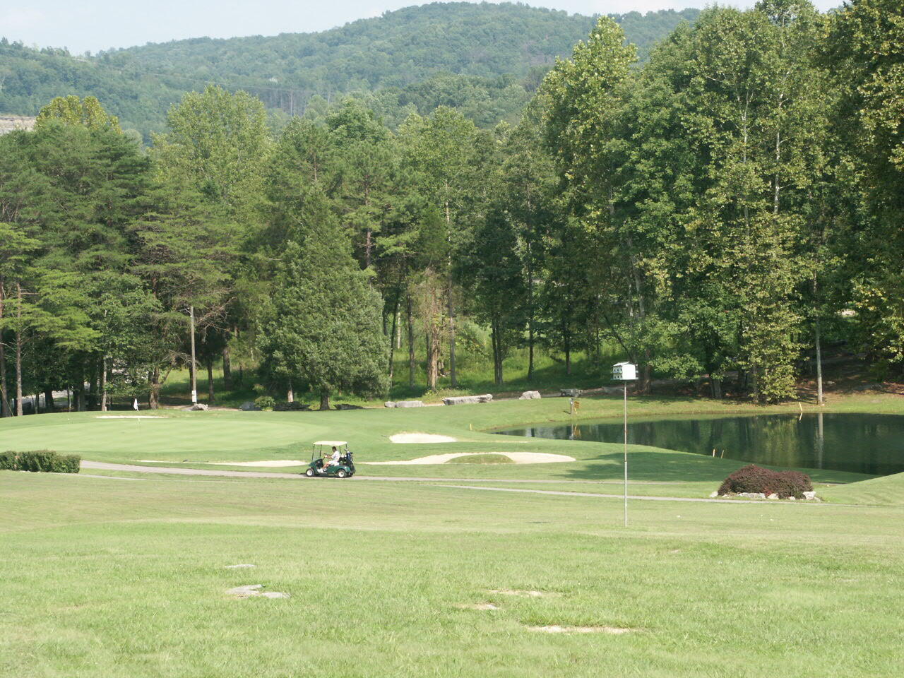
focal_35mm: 120
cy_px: 339
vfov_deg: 12.3
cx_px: 452
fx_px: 3134
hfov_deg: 16.4
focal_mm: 29.68
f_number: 5.6
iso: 100
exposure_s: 1/350
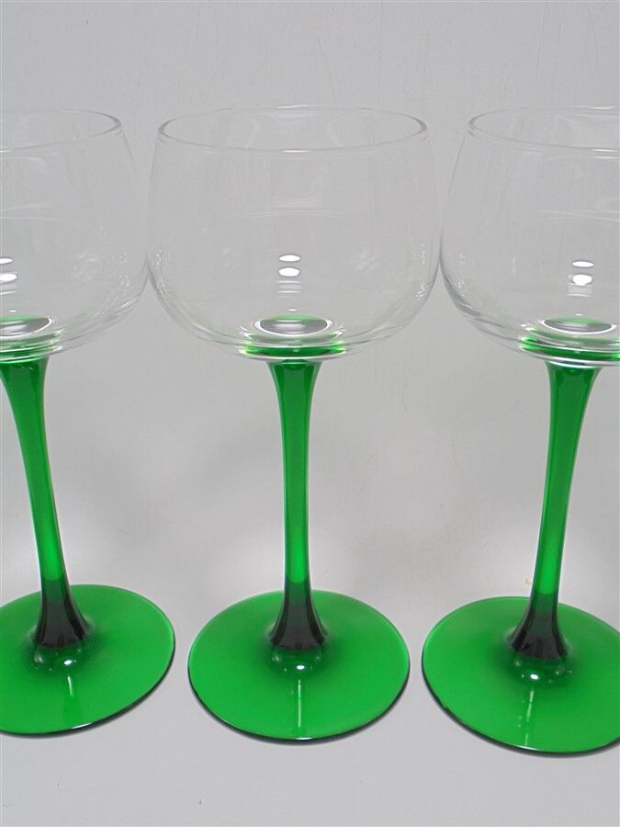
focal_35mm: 38
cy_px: 414
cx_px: 310
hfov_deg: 37.7
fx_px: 907
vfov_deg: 49.0
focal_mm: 6.9
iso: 100
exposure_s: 1/60
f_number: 4.2
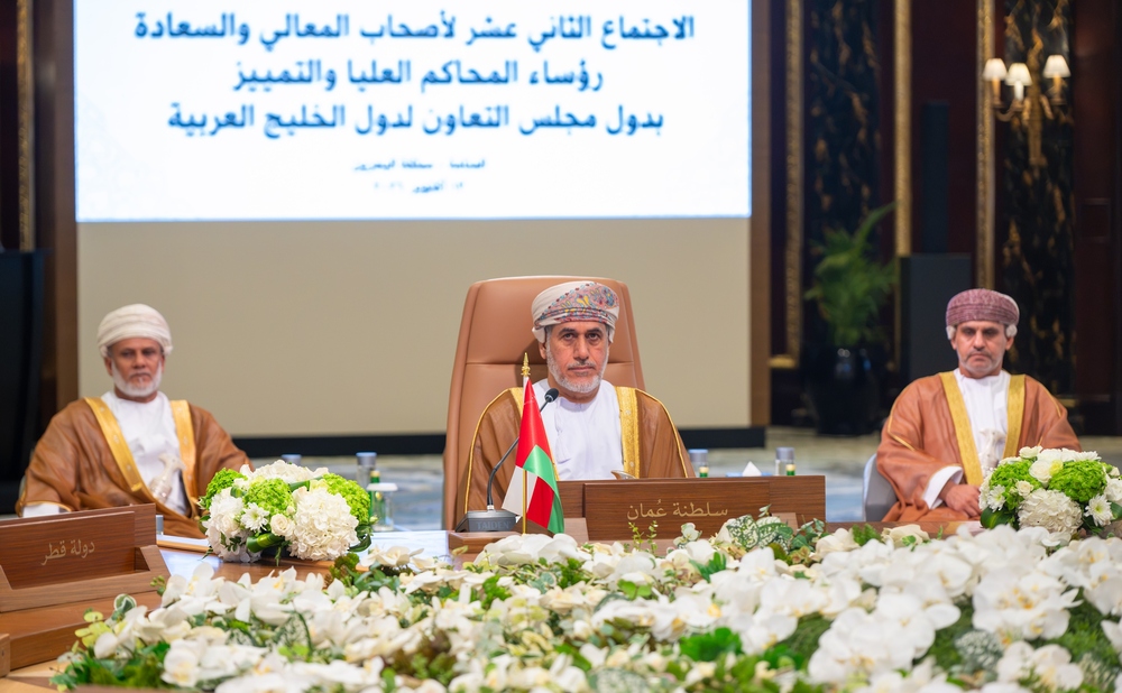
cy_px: 319
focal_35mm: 118
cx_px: 561
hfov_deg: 17.8
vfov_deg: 11.0
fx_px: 3584
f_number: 4
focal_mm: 115
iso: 2500
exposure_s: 1/160
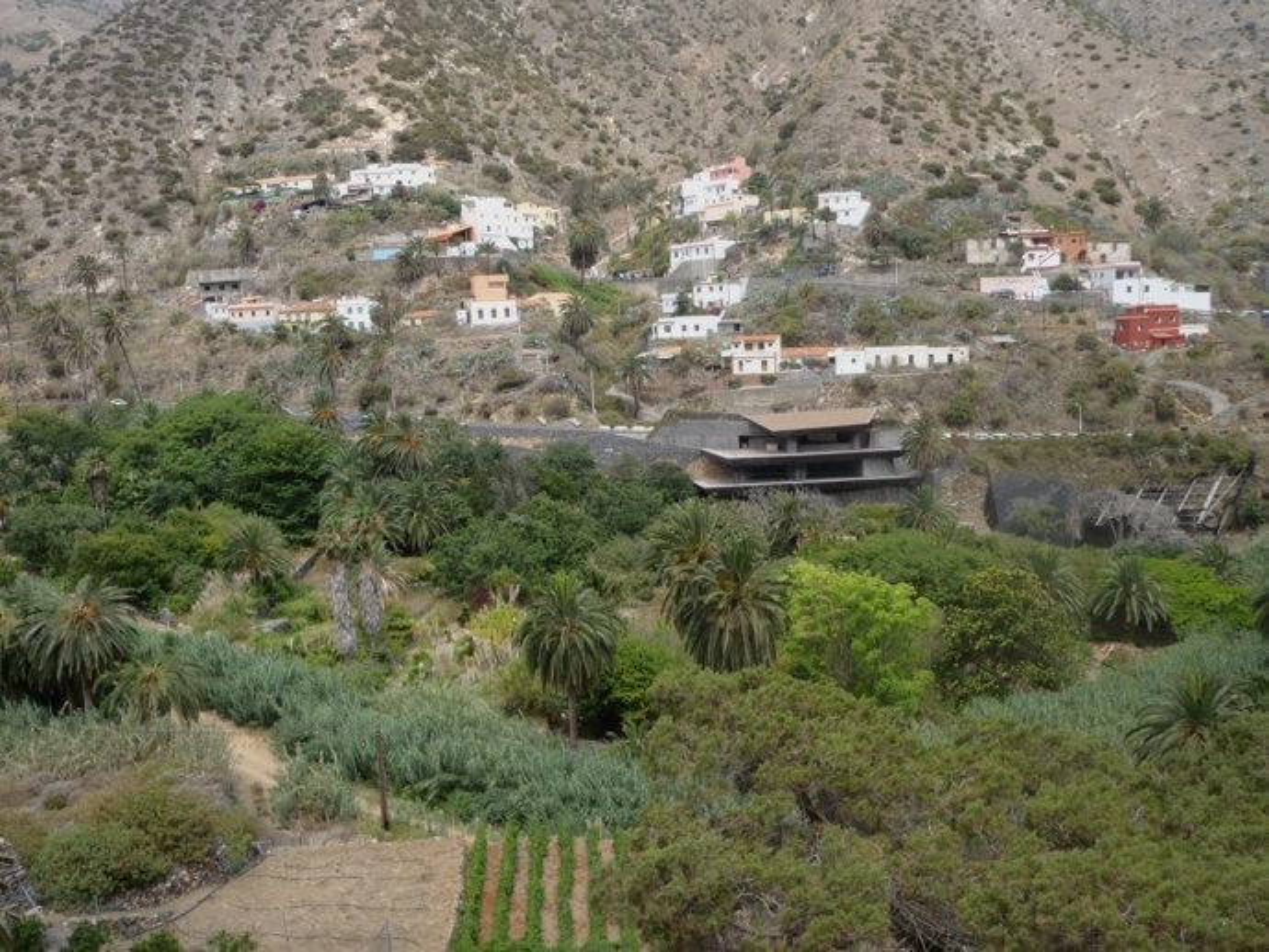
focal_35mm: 28
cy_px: 476
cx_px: 634
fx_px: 1027
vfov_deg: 49.8
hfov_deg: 63.4
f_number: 3.5
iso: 64
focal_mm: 5
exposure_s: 1/400
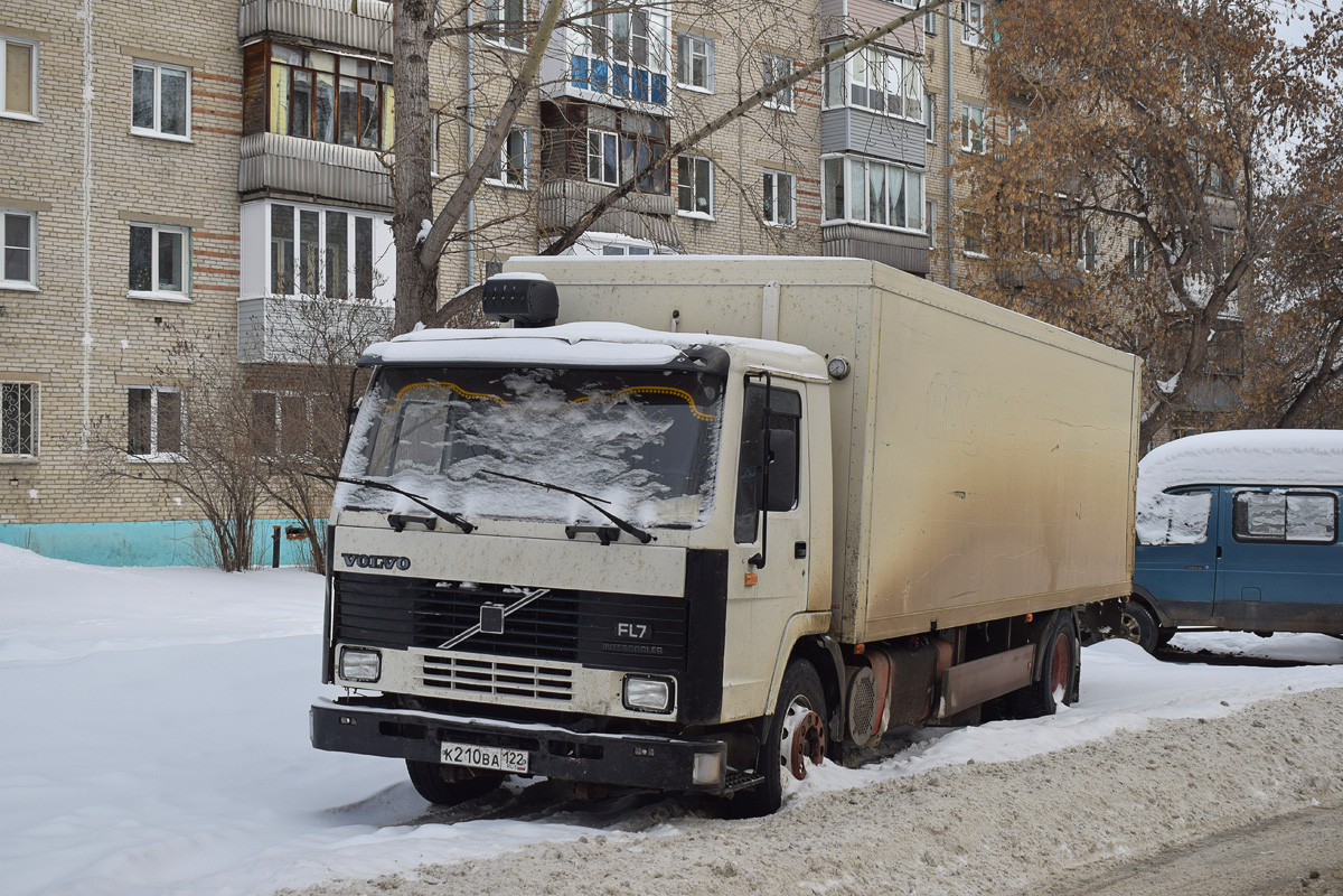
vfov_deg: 30.8
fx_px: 1623
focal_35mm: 44
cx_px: 672
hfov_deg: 45.0
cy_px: 448
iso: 200
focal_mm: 29
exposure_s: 1/500
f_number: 5.6
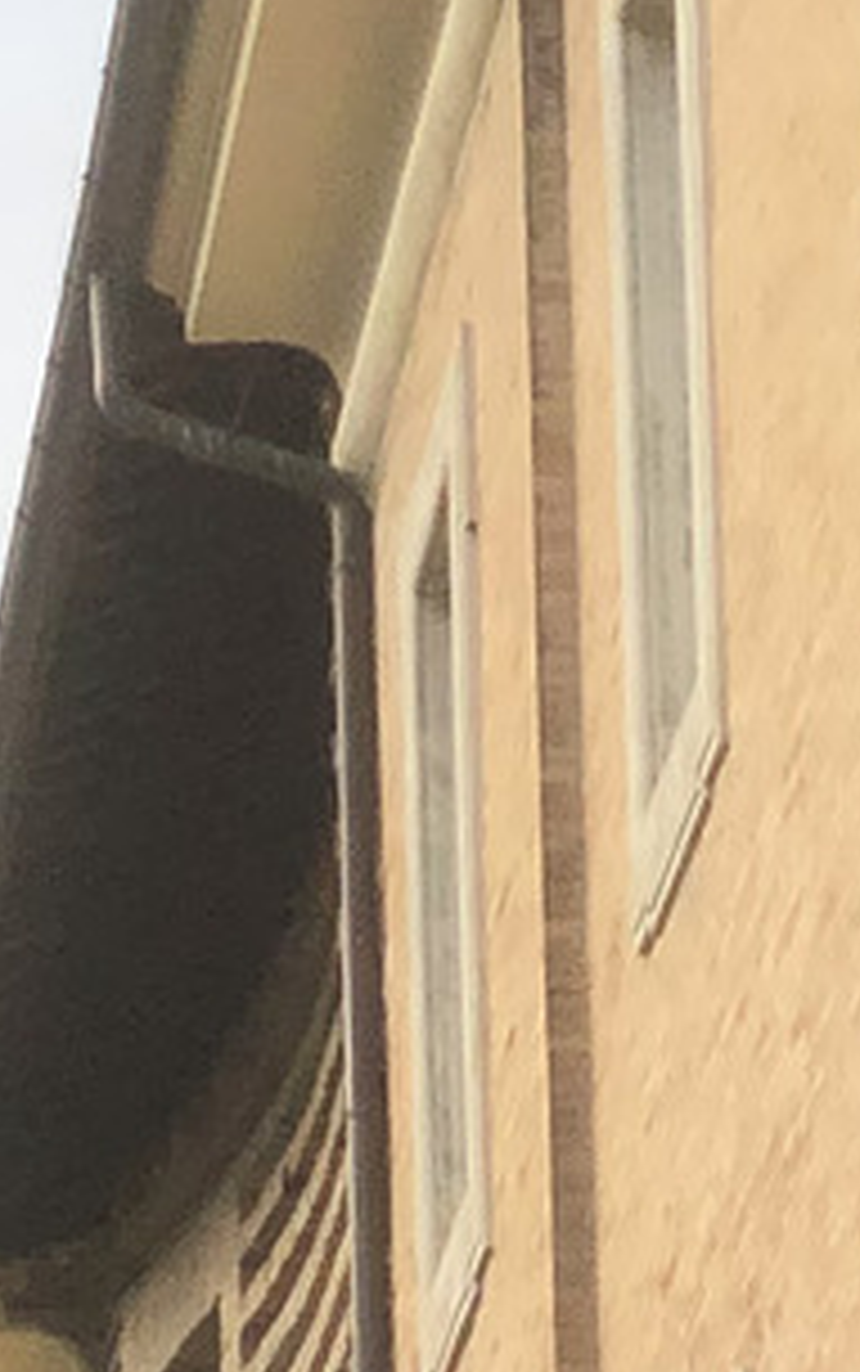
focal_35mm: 289
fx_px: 10822
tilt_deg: +4.5
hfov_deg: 4.5
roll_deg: +1.8
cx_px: -765
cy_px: 3477
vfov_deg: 6.8
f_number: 2.4
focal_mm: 6
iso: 16
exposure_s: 1/148
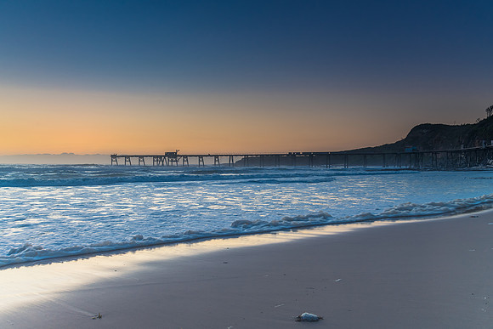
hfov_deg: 57.1
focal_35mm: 33
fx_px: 453
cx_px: 246
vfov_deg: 39.9
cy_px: 164
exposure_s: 1/25
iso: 200
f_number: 8
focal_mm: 32
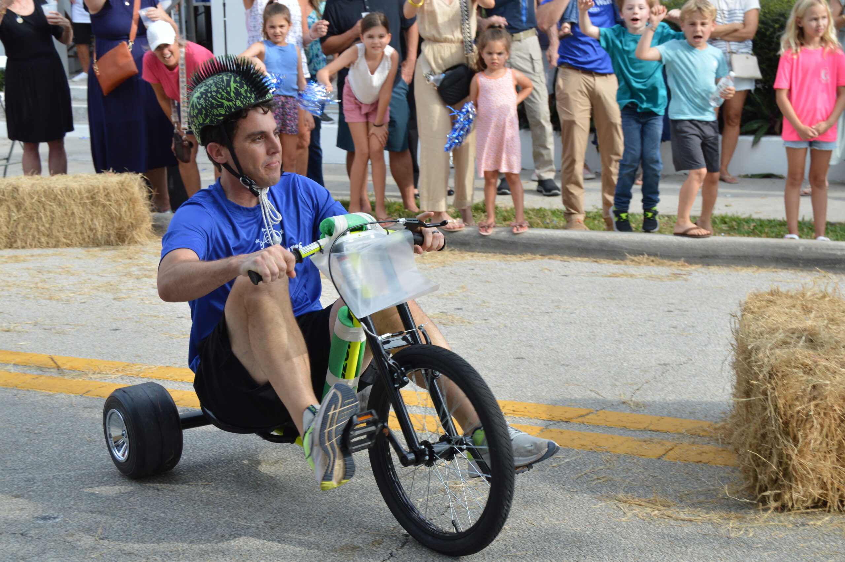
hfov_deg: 33.4
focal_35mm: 60
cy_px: 281
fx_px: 1407
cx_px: 422
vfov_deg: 22.6
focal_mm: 40
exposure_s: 1/160
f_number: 6.3
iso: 100
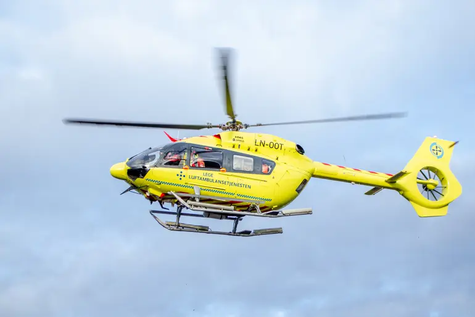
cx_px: 238
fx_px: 792
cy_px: 158
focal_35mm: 60
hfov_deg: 33.4
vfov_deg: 22.6
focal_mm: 40
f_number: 5.3
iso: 500
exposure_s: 1/400
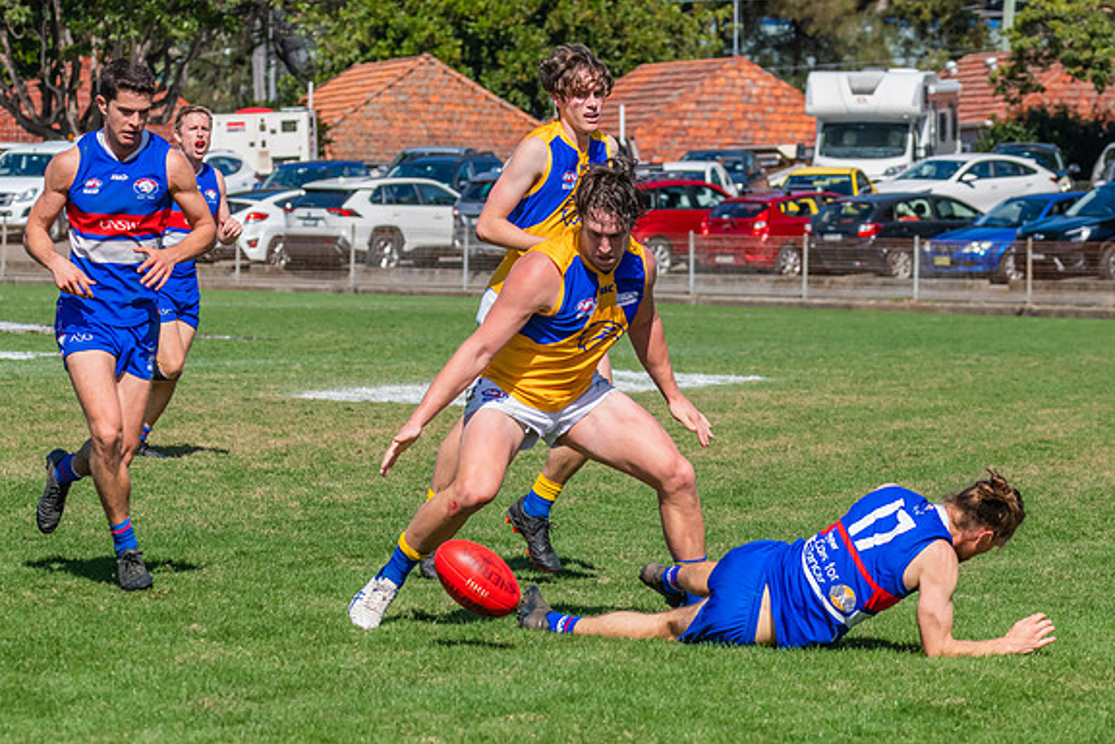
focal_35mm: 242
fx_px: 7497
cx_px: 571
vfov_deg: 5.7
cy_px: 254
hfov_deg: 8.5
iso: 800
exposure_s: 1/1600
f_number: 8
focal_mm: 170
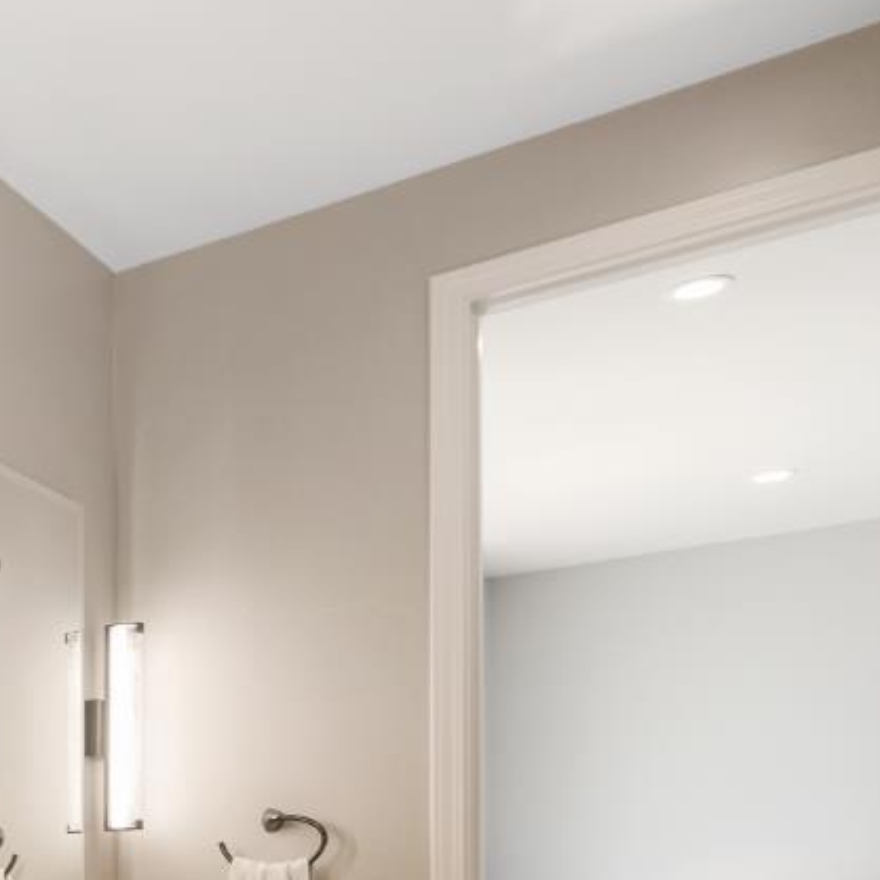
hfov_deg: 24.2
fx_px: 1409
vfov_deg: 30.9
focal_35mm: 49
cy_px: 967
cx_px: -544
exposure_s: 1/30
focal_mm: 16
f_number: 8
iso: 400
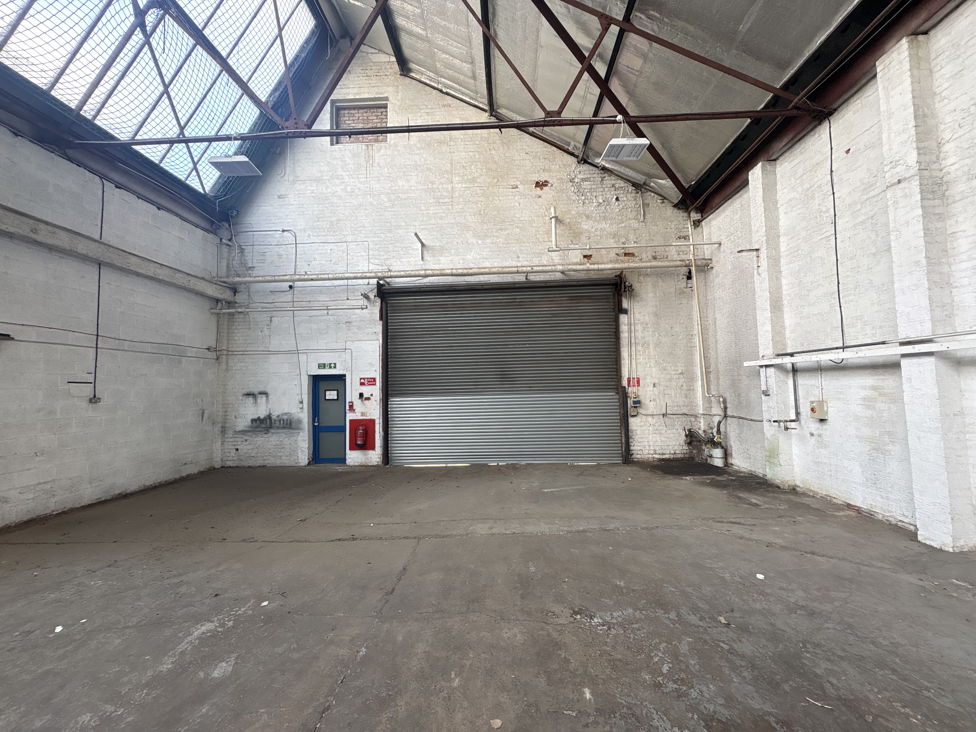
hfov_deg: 102.1
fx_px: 395
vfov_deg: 85.7
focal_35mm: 14
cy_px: 366
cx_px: 488
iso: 125
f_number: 2.2
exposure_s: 1/99
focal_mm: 2.22
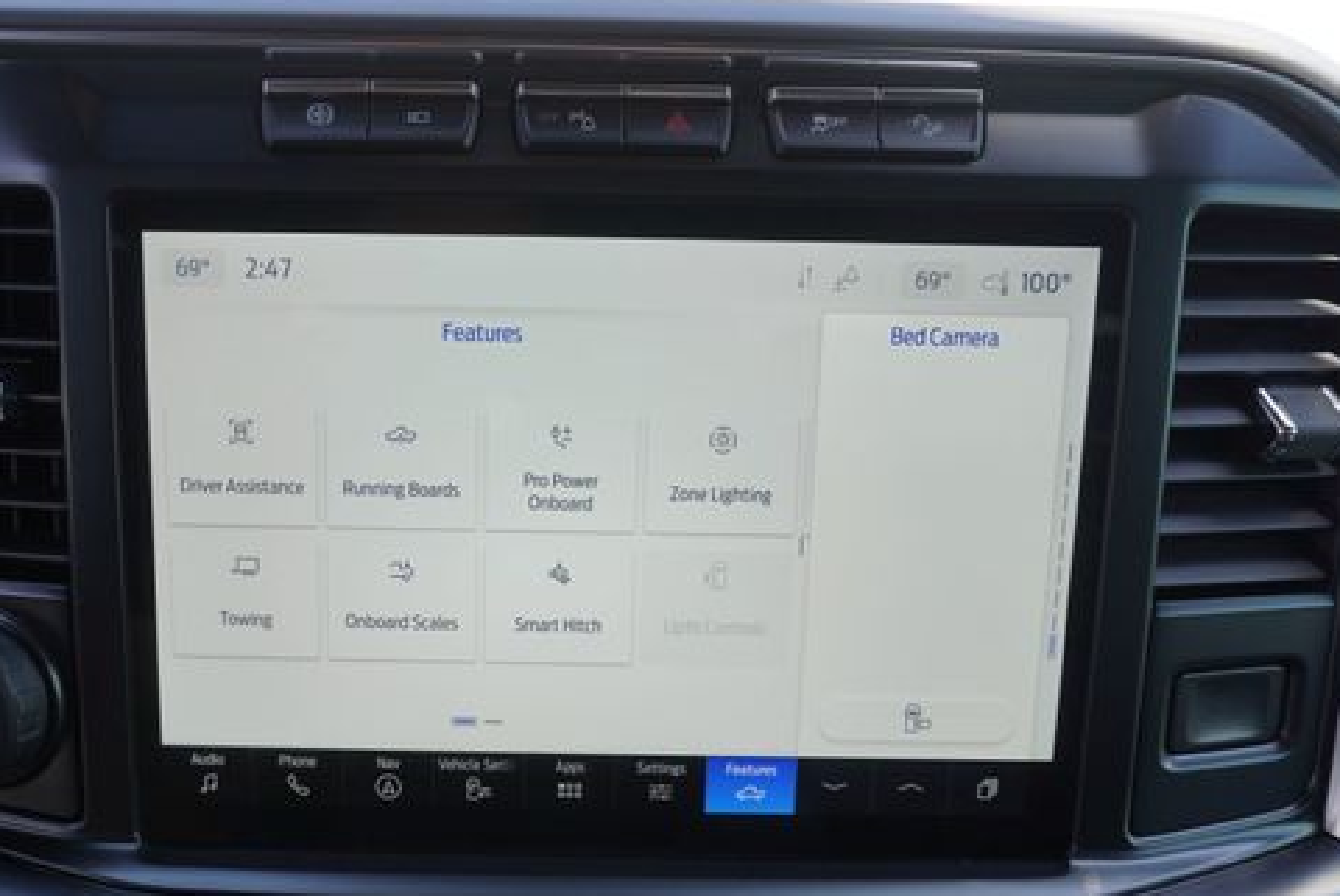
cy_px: 581
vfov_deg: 40.8
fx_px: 1192
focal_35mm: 32
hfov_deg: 58.2
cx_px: 530
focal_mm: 16
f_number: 5
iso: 100
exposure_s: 1/100
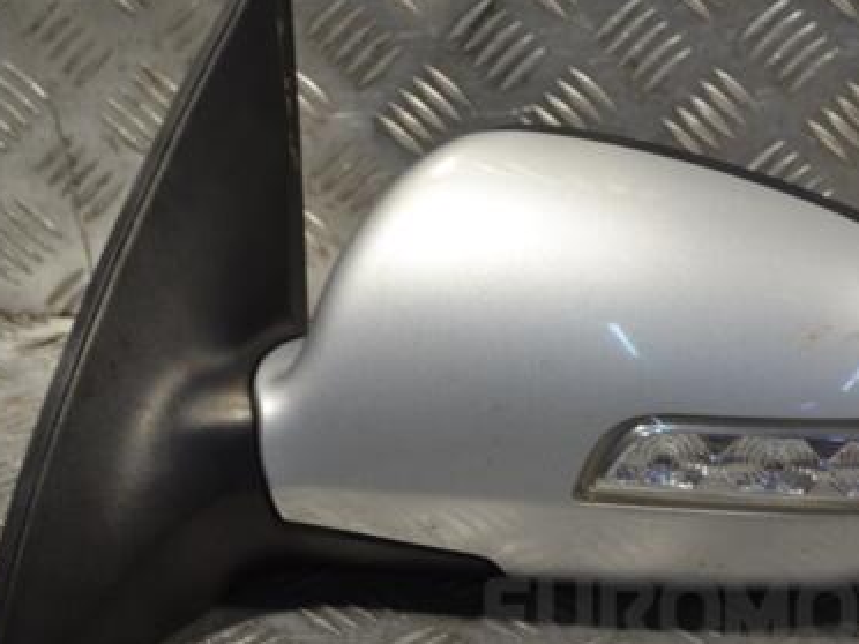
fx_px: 2600
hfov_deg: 18.8
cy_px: 305
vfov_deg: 14.1
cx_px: 441
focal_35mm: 105
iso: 110
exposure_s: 1/30
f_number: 5.3
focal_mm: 45
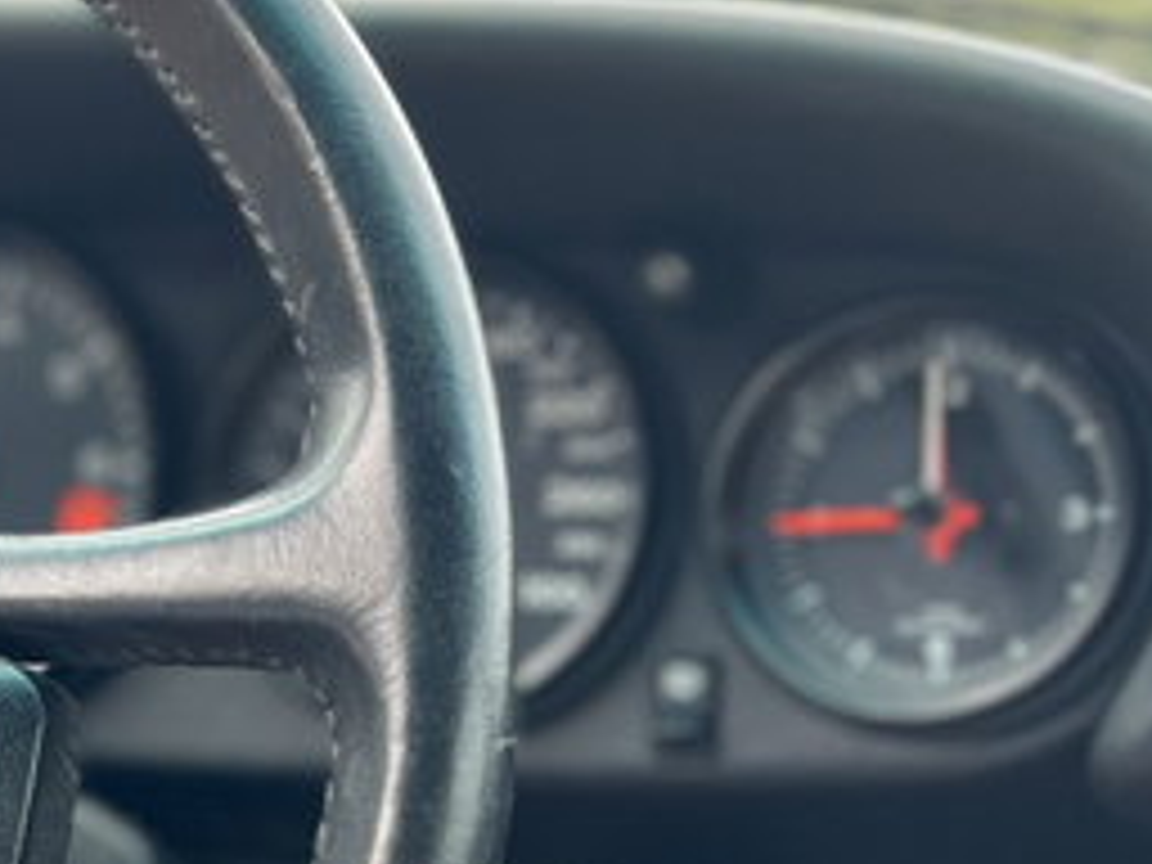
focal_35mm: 78
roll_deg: -1.4
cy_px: 788
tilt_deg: -8.4
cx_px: -58
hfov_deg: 23.7
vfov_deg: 18.6
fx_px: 2596
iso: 40
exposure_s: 1/170
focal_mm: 5.7
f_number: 1.5
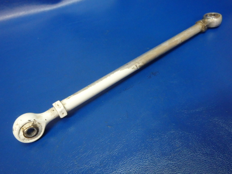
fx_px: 188
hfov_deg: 63.4
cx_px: 116
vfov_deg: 49.7
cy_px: 87
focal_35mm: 28
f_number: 3.9
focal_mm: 5
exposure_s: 1/30
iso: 800
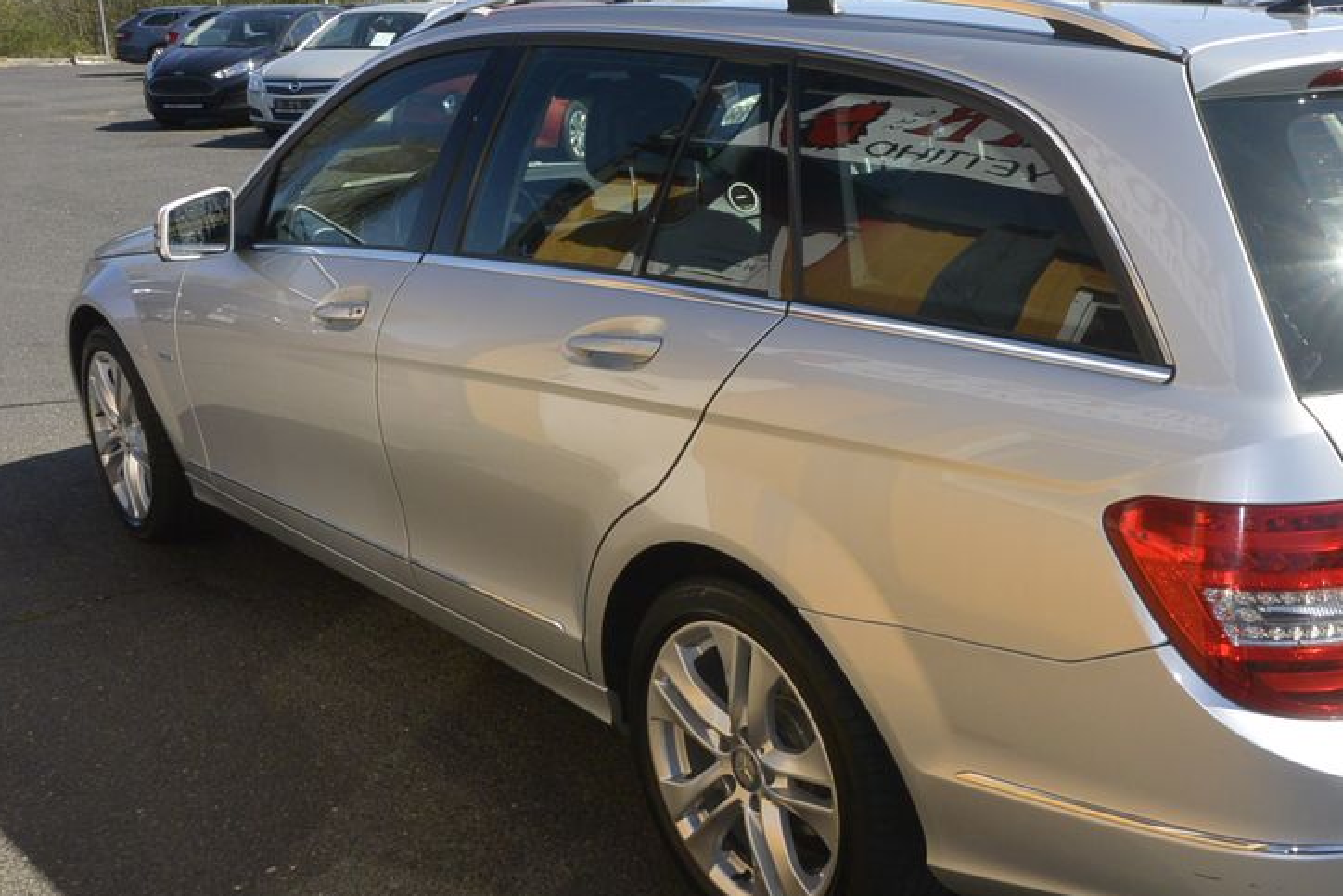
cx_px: 942
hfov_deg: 46.3
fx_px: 1530
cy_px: 518
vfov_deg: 32.6
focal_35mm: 41
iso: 160
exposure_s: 1/250
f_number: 9
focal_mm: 11
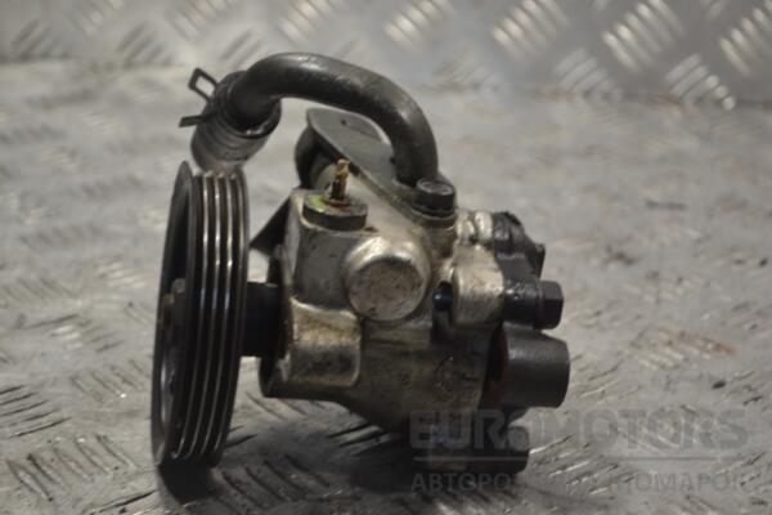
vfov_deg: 18.2
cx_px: 386
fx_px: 1608
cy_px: 258
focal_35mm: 75
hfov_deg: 27.0
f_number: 5.6
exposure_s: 1/80
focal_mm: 50
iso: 400
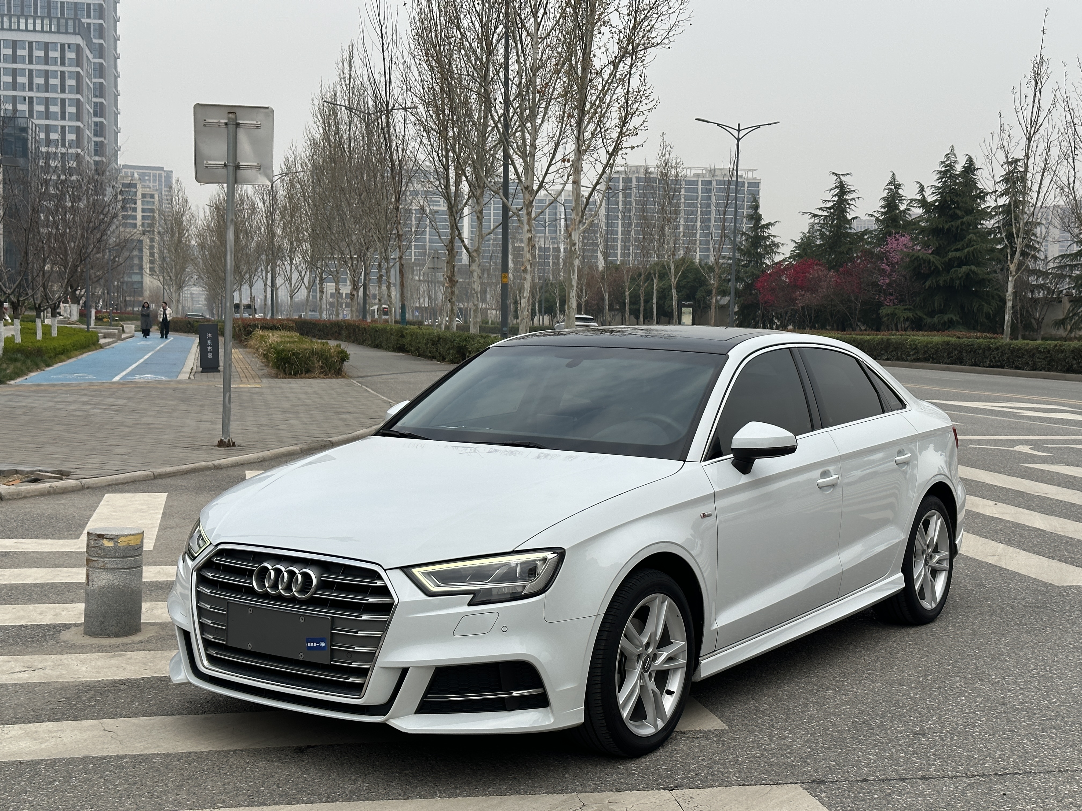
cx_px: 541
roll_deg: -1.4
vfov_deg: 30.3
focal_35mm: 48
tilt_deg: -2.7
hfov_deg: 39.7
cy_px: 406
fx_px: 1500
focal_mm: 6.86
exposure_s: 1/5000
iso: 64
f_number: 1.78
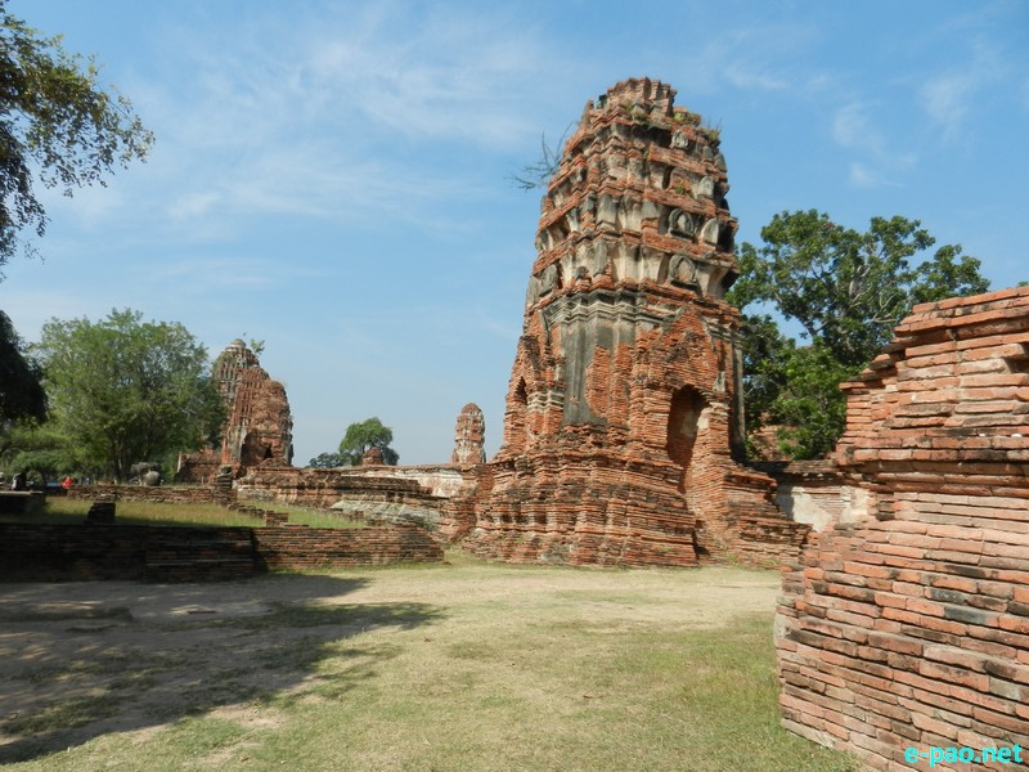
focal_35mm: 25
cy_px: 386
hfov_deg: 69.4
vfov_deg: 54.9
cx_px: 514
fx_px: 743
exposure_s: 1/1600
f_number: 3.5
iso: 160
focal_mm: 4.5
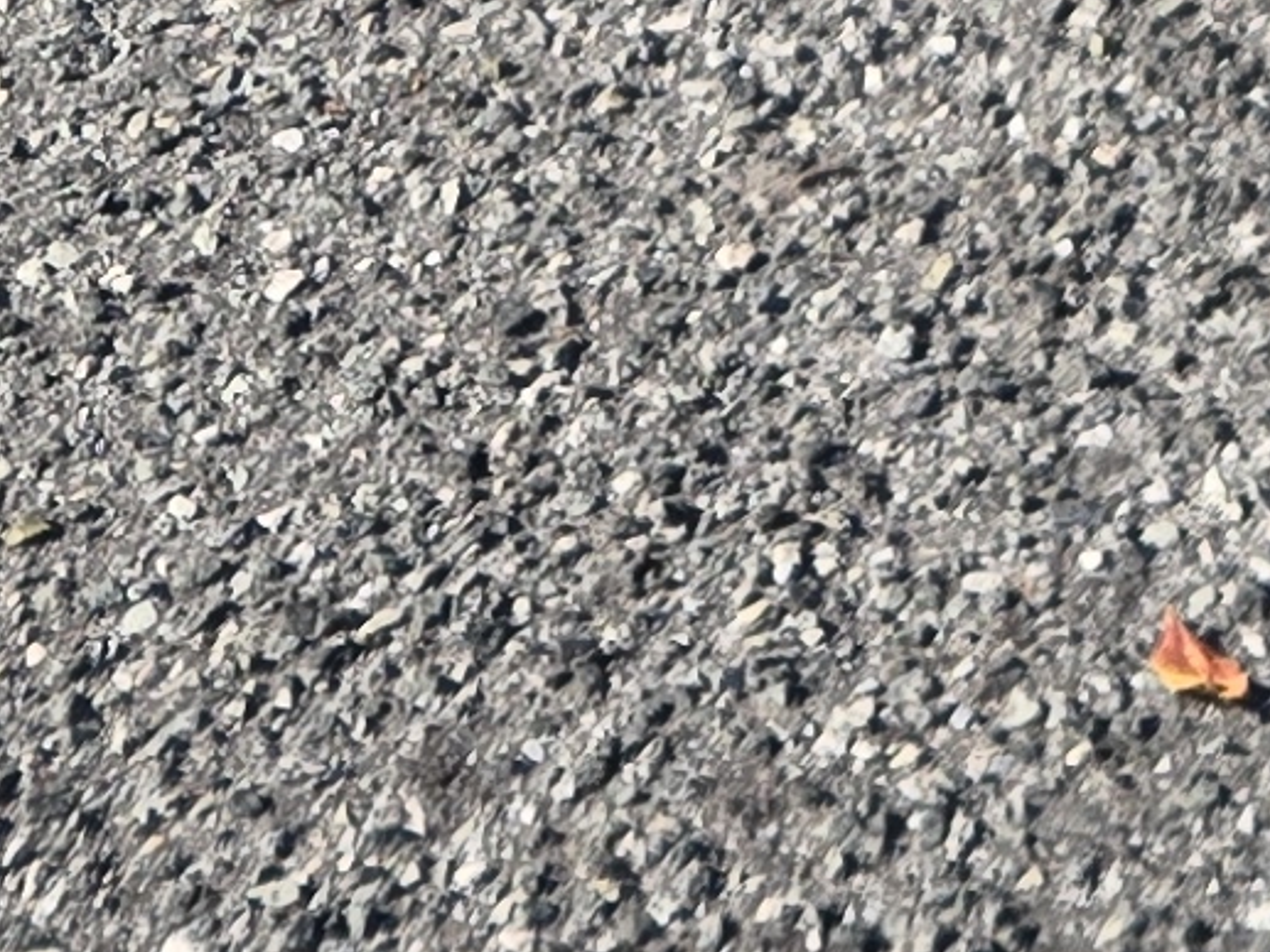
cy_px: -2191
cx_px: 1449
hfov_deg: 10.9
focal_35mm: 178
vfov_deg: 7.2
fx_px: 6532
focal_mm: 5.4
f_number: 1.8
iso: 64
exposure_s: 1/2921
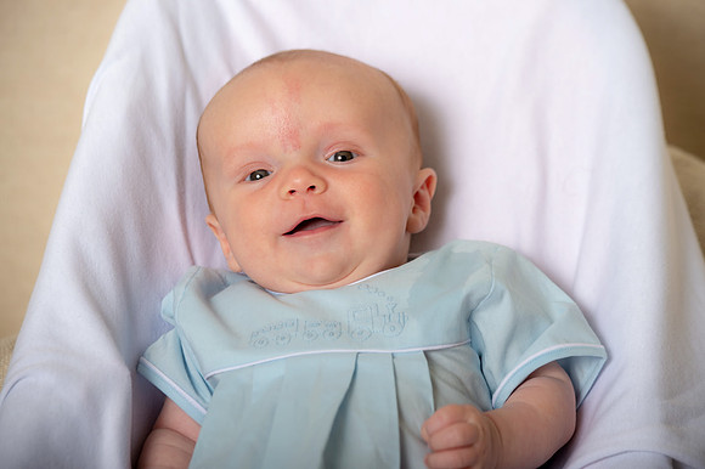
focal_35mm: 165
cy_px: 234
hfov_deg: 12.5
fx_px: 3229
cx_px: 352
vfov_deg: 8.3
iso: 250
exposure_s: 1/200
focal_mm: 165
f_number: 5.6
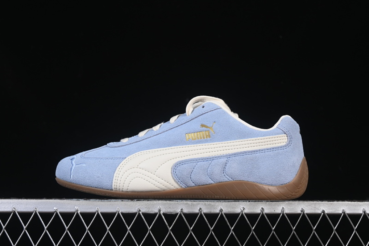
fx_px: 769
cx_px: 184
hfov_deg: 27.0
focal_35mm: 75
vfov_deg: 18.2
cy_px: 123
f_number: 8
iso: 160
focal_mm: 50
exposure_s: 1/80
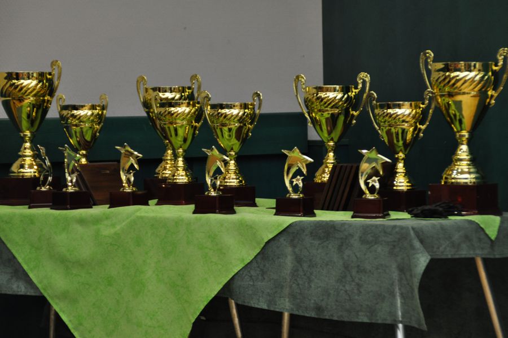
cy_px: 169
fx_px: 2072
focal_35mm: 147
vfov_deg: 9.3
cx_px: 254
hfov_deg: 14.0
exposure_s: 1/30
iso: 800
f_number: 5.6
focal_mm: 98
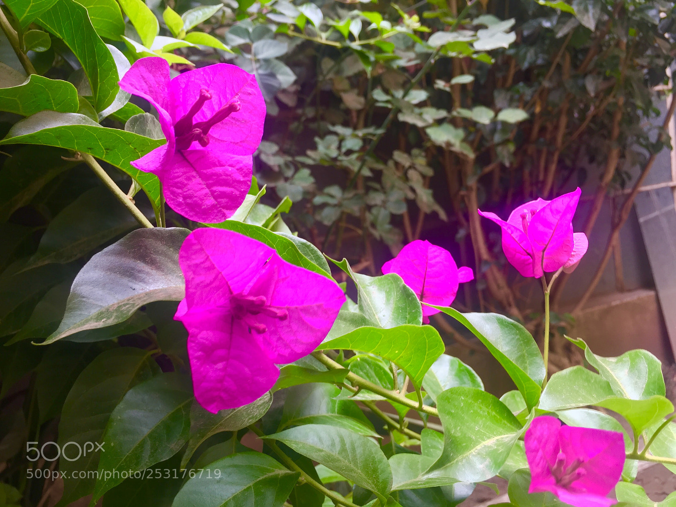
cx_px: 338
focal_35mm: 29
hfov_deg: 61.7
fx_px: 566
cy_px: 254
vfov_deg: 48.2
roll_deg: +6.9
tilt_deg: -8.2
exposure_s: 1/40
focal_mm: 4.15
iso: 32
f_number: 2.2
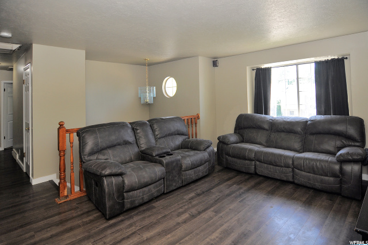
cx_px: 184
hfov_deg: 90.1
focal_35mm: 18
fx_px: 184
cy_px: 122
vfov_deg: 67.2
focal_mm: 12
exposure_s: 1/60
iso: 200
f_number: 4
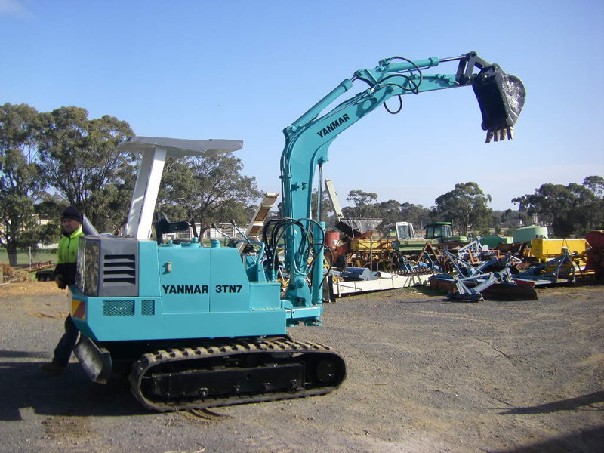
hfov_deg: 49.0
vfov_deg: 37.7
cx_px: 302
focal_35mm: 38
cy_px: 226
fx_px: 663
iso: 64
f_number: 7
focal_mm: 6.3
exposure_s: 1/125
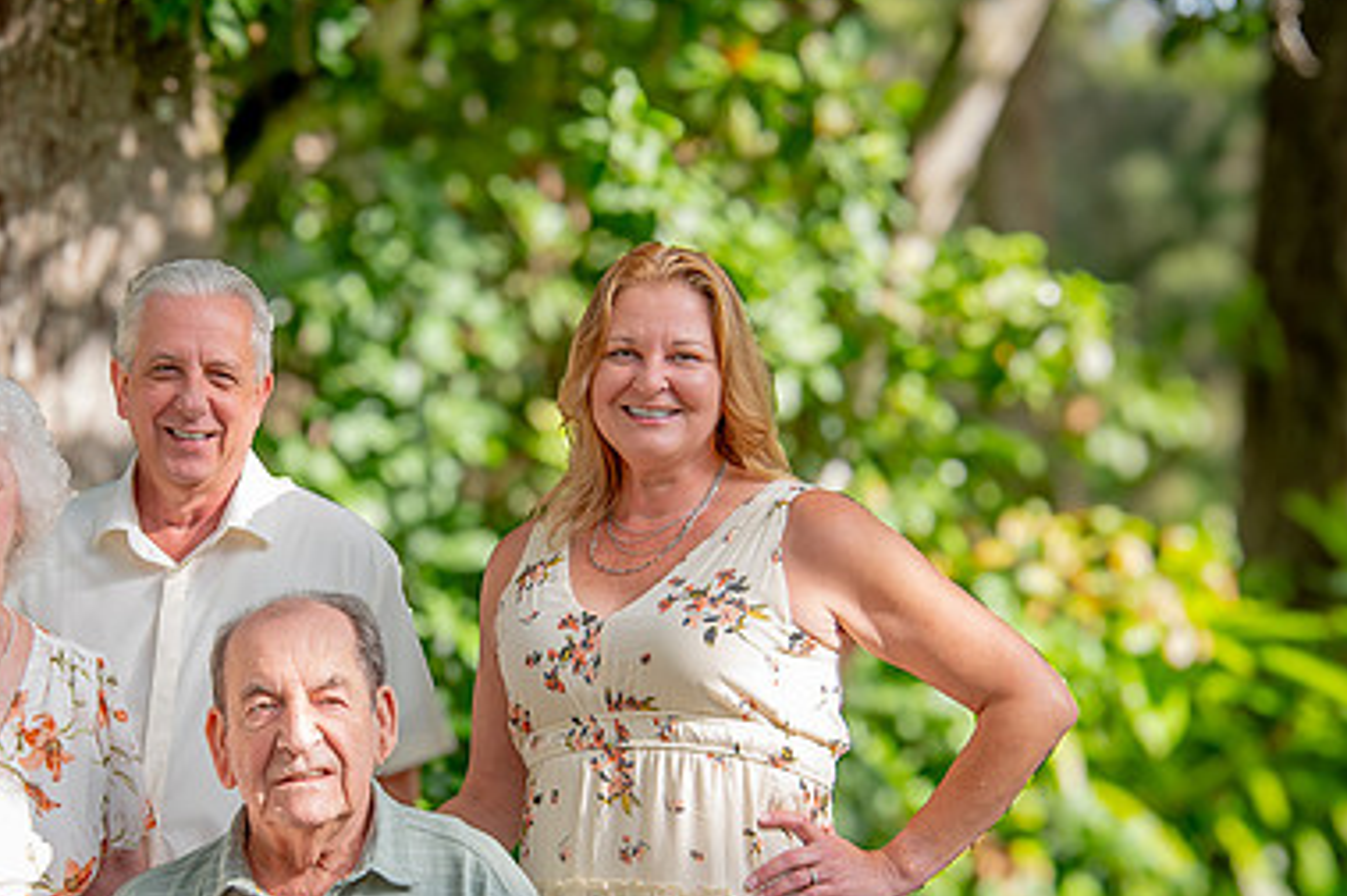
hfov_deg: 23.3
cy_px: 615
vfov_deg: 15.6
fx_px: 3252
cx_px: 405
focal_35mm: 87
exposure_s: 1/250
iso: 250
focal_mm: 55
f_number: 4
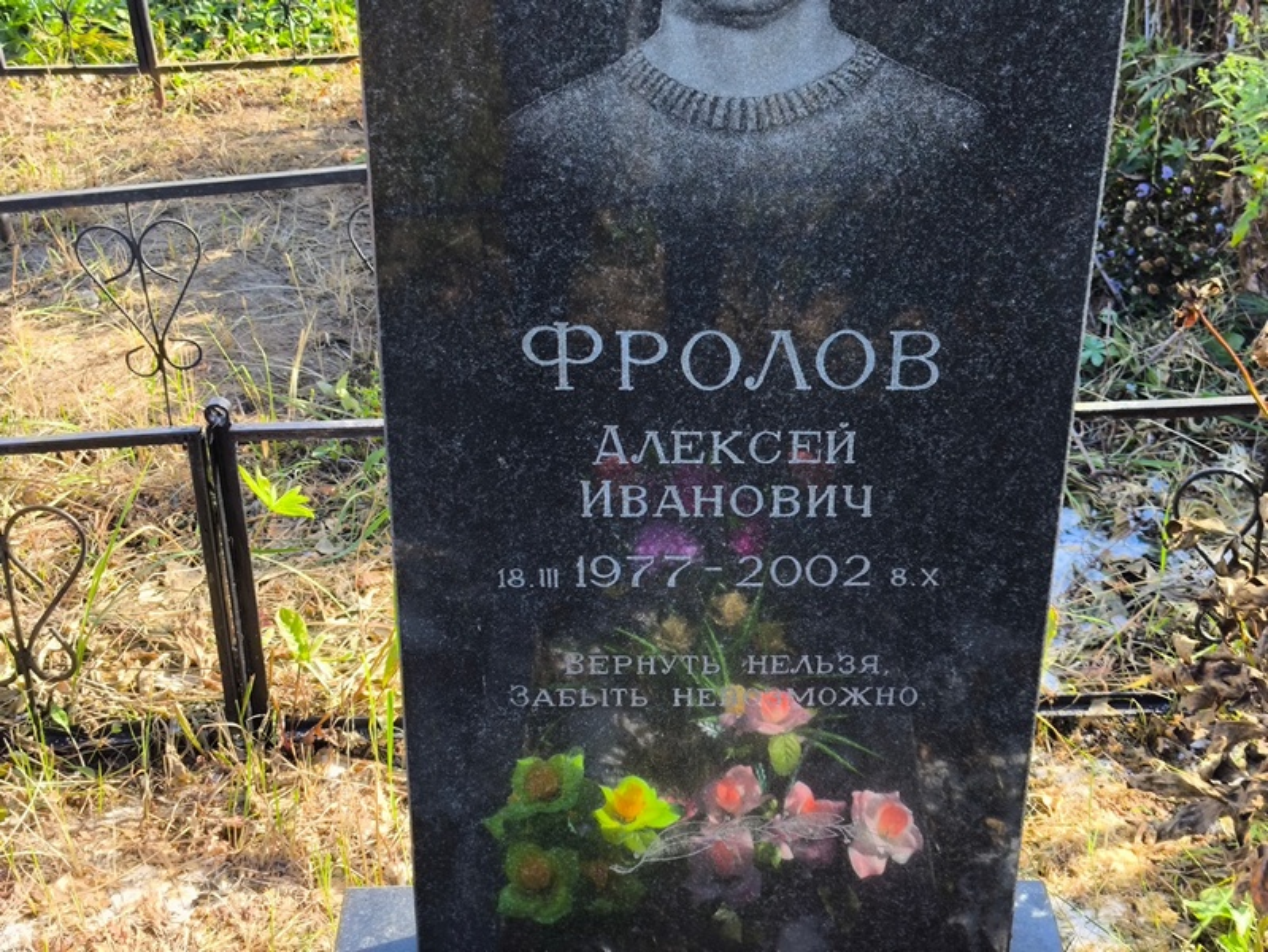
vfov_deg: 29.1
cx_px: 634
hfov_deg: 38.2
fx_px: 1832
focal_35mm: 50
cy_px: 476
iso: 50
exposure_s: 1/211
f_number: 1.7
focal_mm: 4.71
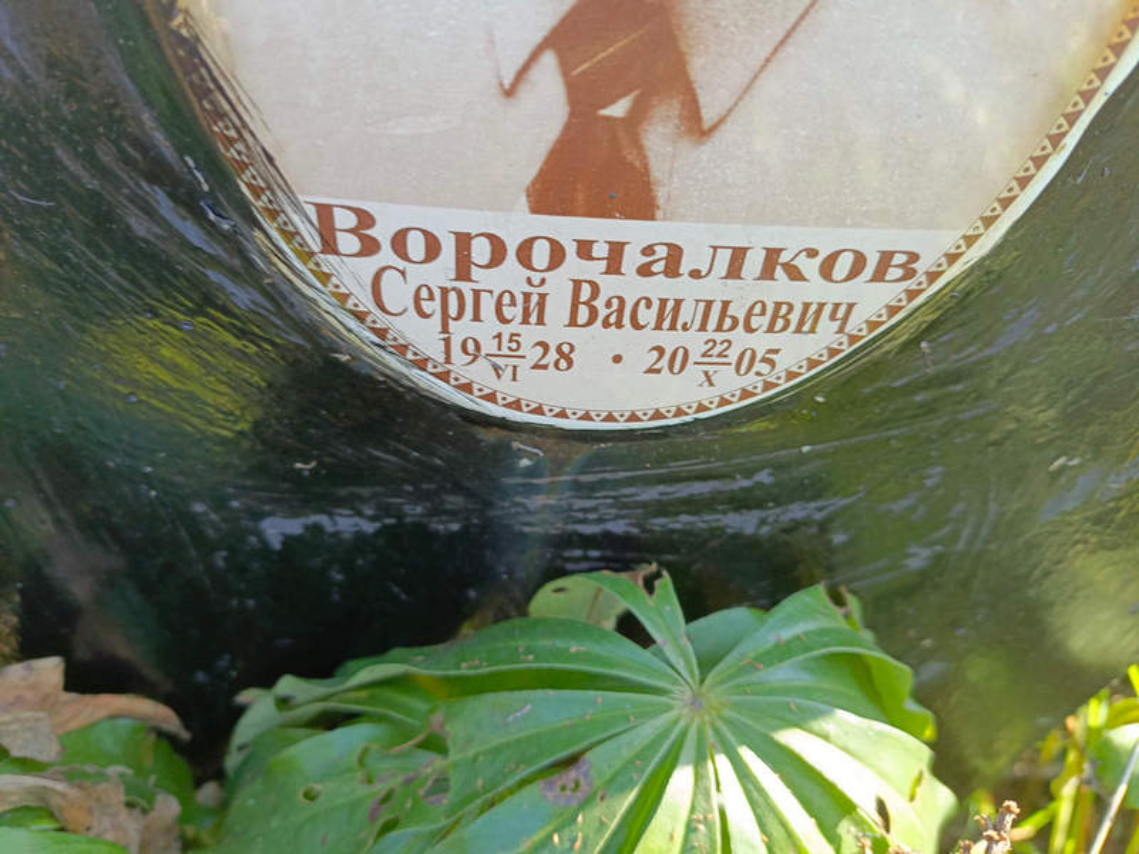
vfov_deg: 54.9
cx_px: 570
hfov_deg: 69.4
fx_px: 823
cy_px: 427
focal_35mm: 25
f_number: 1.69
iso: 175
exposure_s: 1/100
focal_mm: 4.76
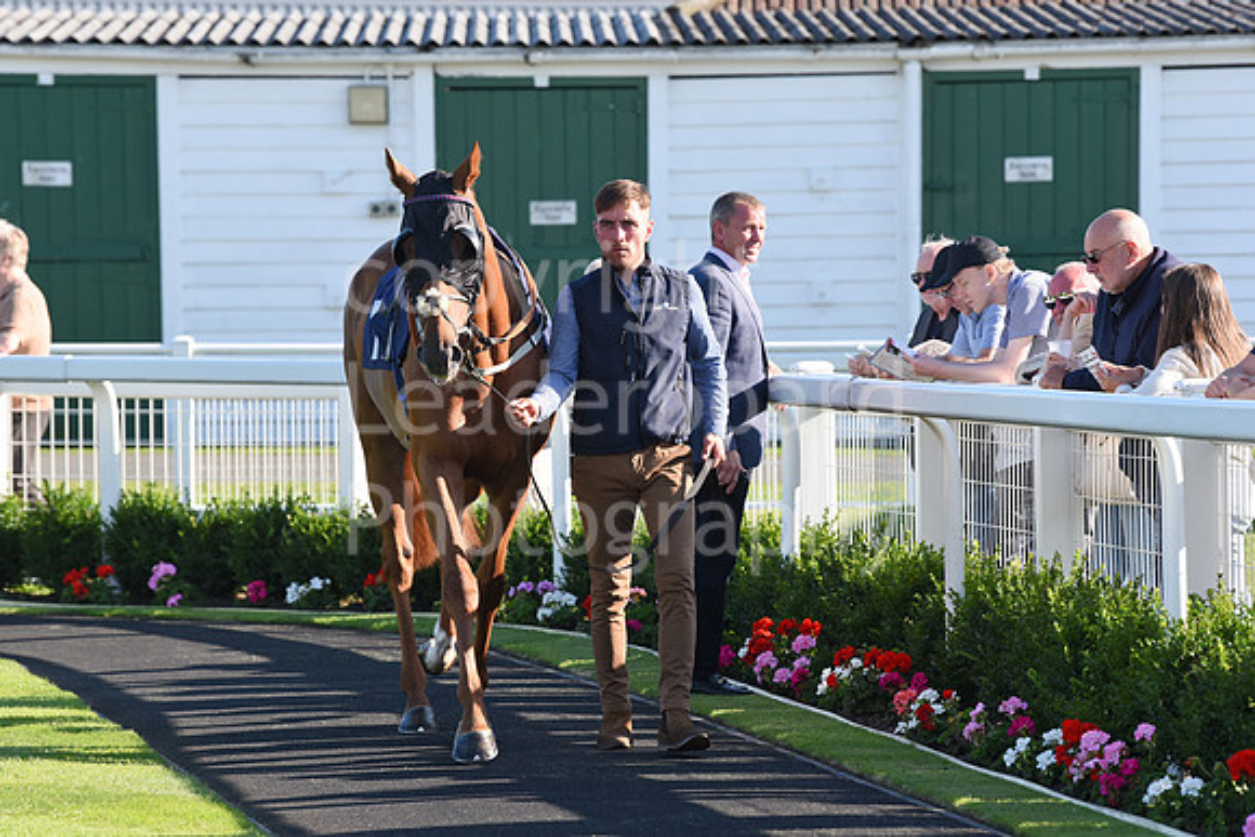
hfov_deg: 10.3
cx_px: 628
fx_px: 6974
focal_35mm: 200
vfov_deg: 6.9
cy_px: 418
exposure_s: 1/1000
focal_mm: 200
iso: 640
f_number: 6.3
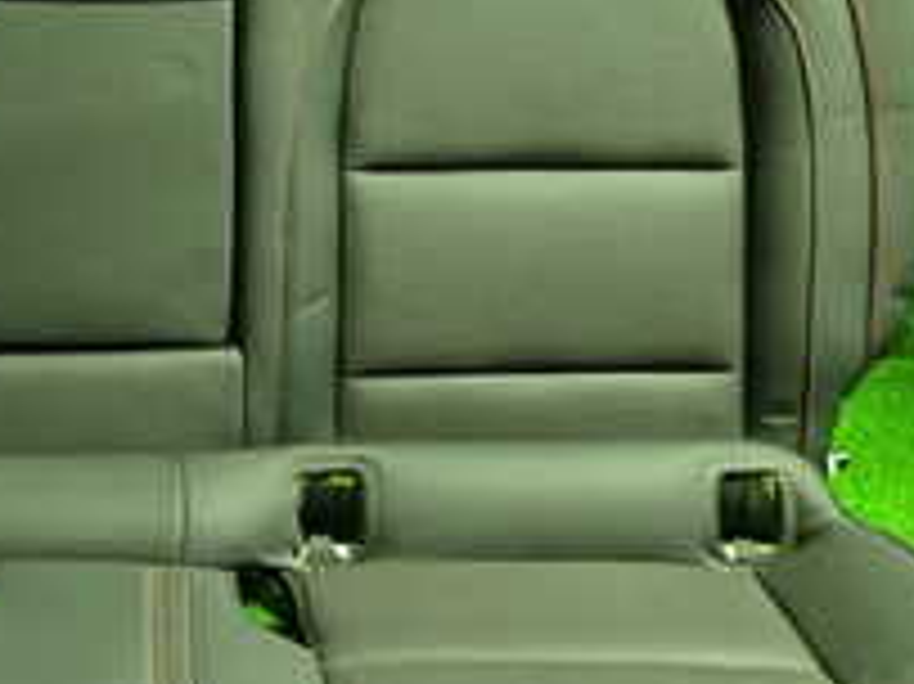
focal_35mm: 74
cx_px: 59
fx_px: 1953
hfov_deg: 25.4
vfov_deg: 19.9
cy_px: 288
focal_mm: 4.5
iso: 500
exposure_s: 1/30
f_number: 2
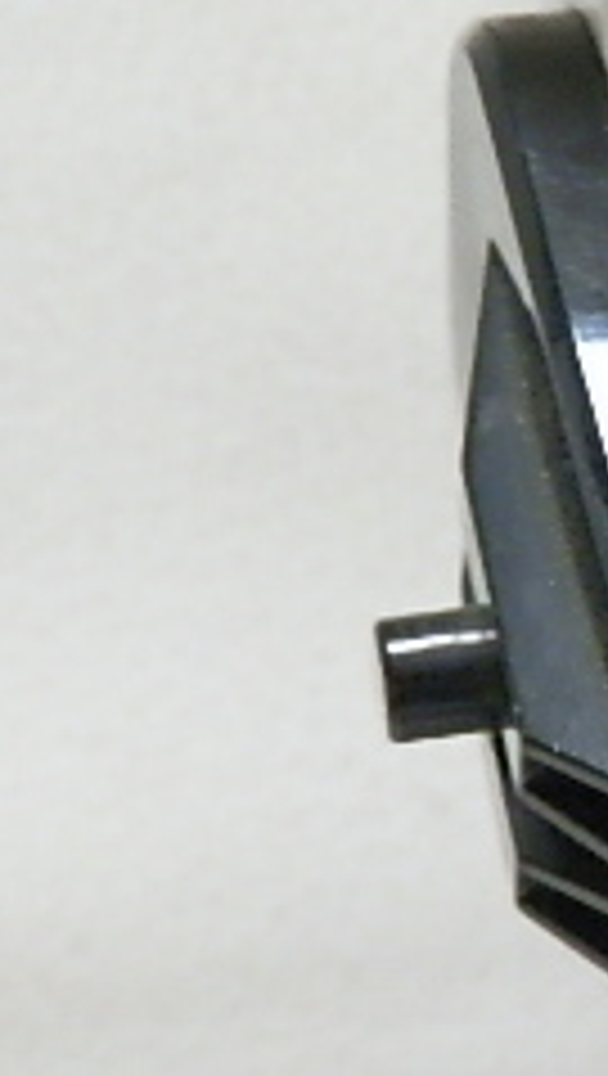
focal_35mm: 99
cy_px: 581
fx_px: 2828
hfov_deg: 11.5
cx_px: 1054
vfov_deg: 21.5
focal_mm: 6.17
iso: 320
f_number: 3.5
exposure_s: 1/8
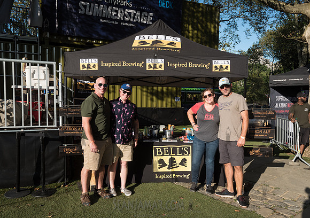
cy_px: 115
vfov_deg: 45.8
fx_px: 258
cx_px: 172
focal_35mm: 29
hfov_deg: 61.8
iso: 200
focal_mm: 27
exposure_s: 1/800
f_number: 5.6
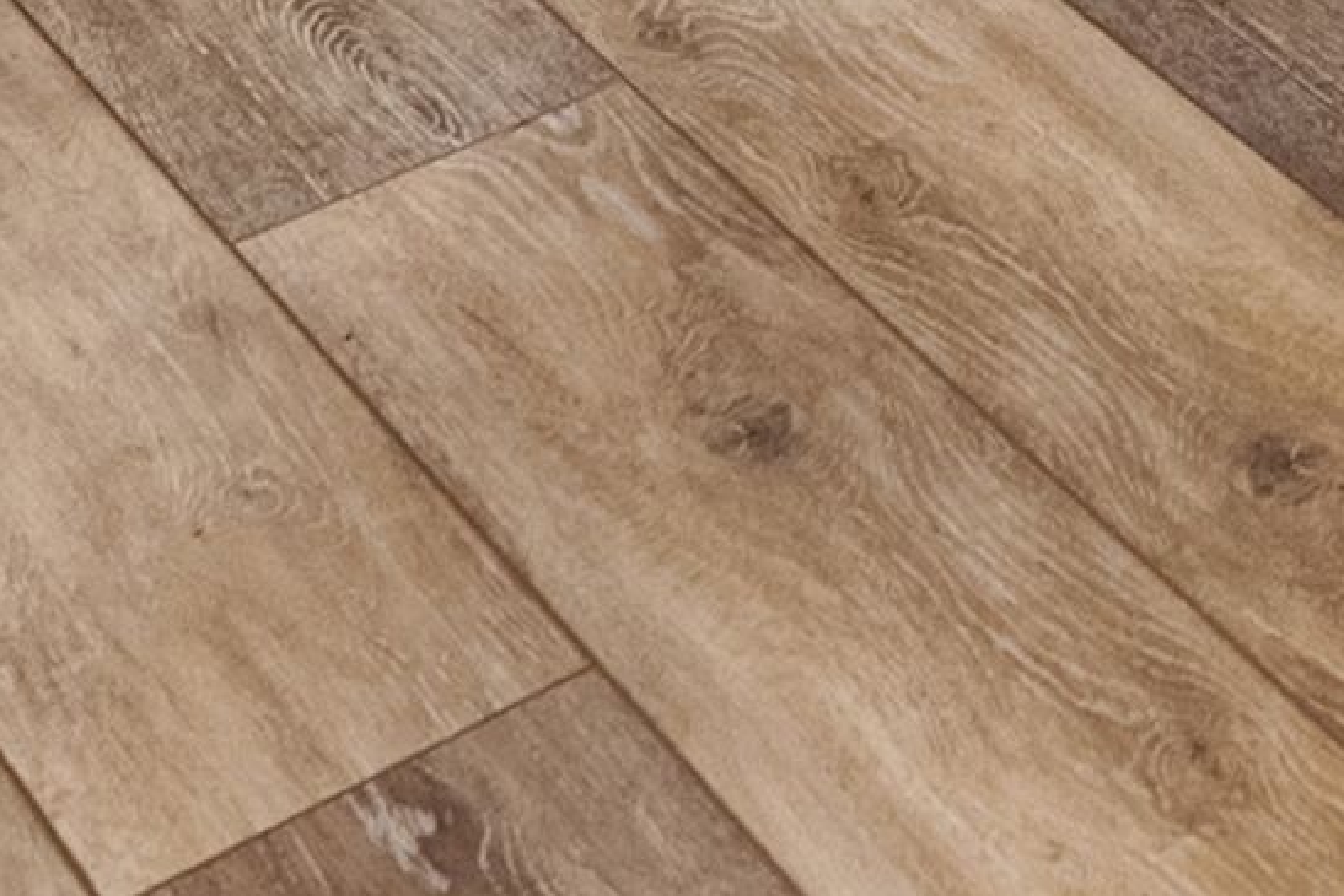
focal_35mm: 124
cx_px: 2568
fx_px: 4630
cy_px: -2381
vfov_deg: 8.1
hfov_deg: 14.2
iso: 1000
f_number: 7.1
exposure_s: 1/2.5
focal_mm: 16
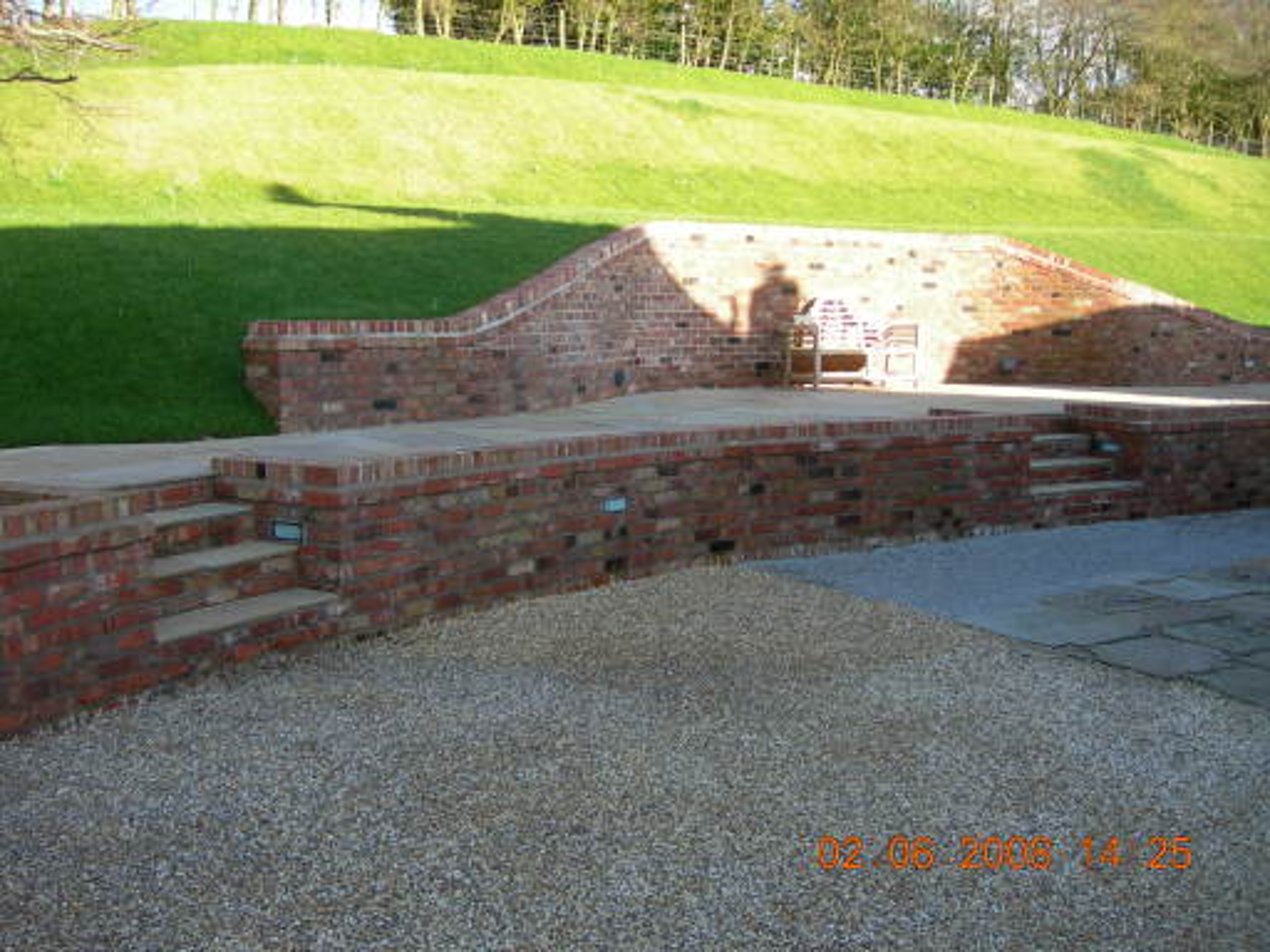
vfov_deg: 37.7
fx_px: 1394
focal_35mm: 38
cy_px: 476
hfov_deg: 49.0
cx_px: 635
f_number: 2.8
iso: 50
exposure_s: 1/198
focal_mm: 7.8
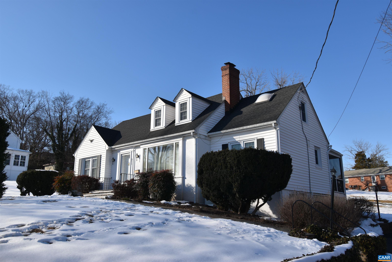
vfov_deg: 43.6
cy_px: 131
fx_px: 327
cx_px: 196
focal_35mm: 30
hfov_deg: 61.9
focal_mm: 20
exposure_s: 1/320
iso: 100
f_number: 9
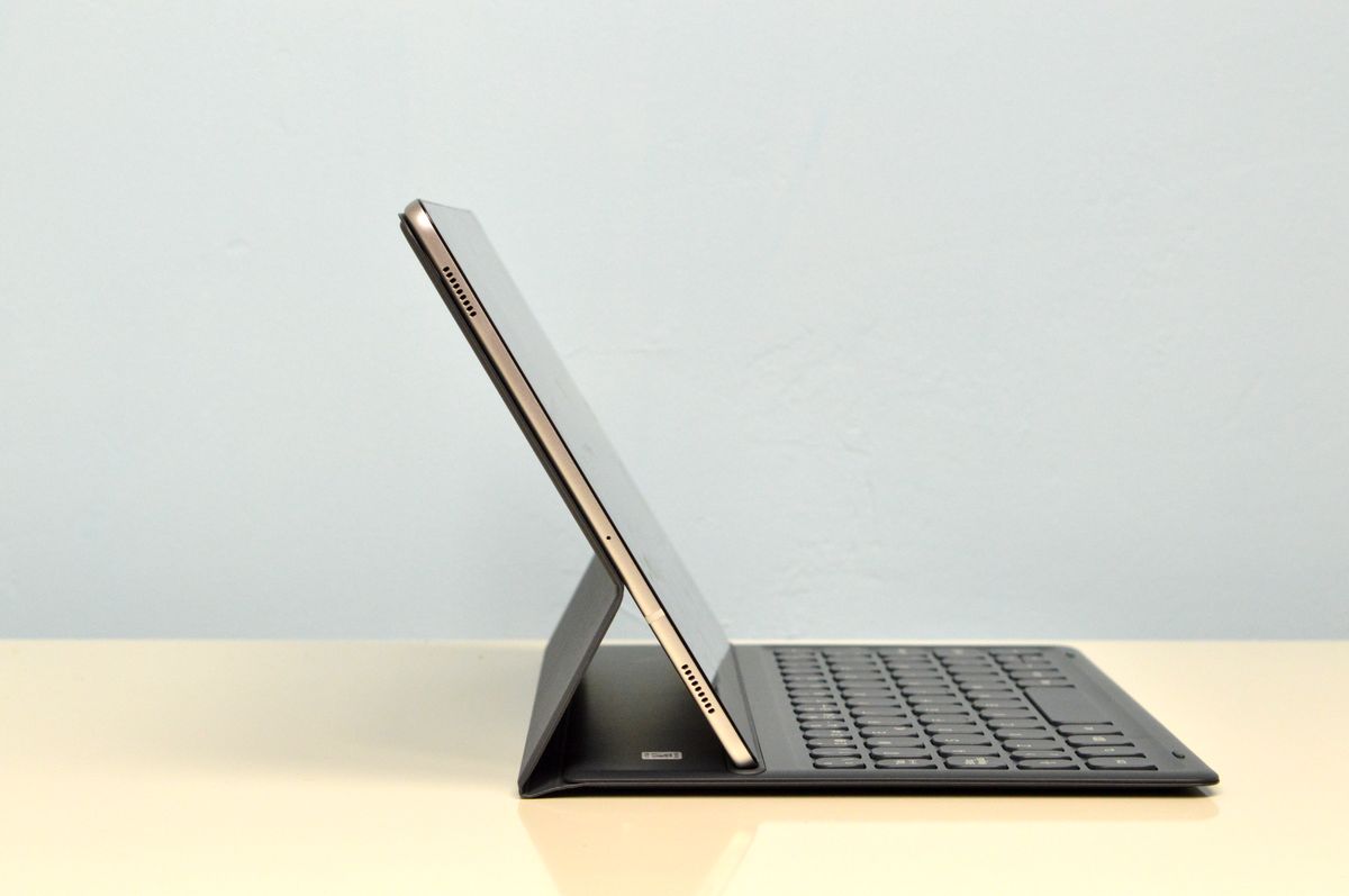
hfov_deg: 24.6
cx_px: 674
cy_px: 448
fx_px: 3088
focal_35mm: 82
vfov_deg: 16.5
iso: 1600
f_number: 10
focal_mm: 55
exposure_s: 1/25
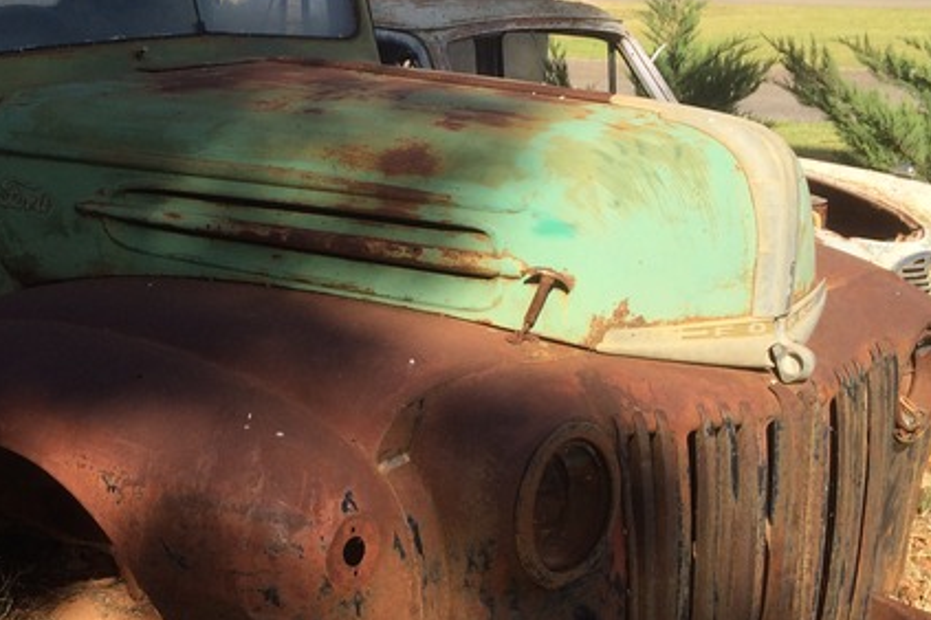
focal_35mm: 59
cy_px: 352
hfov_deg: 33.1
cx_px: 198
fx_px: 1526
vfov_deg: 23.0
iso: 40
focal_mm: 4.12
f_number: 2.2
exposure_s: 1/1520
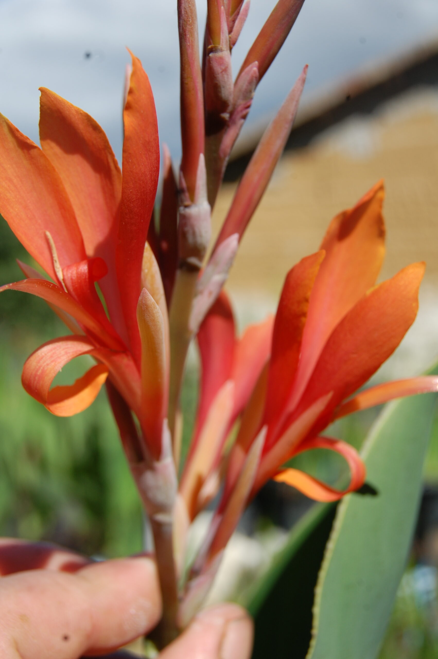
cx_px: 219
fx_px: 1042
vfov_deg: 35.1
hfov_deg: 23.7
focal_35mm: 57
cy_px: 330
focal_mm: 38
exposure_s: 1/400
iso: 200
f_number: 10
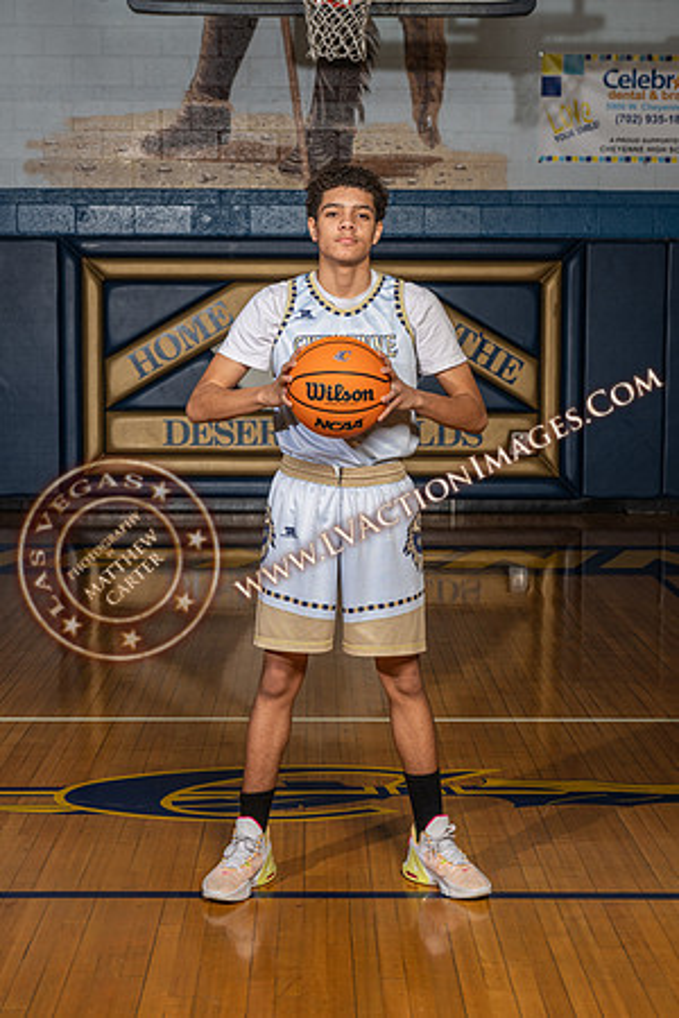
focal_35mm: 70
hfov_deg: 19.5
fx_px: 1980
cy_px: 509
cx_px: 340
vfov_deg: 28.8
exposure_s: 1/125
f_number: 7.1
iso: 125
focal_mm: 70
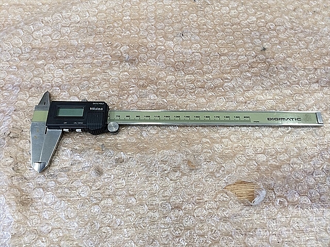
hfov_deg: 61.7
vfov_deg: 48.2
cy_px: 124
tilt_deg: -64.1
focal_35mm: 29
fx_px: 276
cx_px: 165
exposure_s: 1/30
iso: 40
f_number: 2.2
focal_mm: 4.15
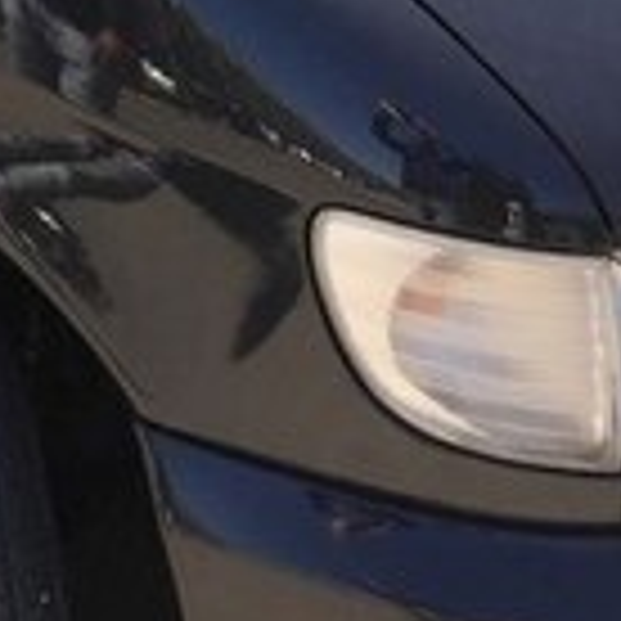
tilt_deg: -16.9
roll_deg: -2.3
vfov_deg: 13.6
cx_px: -450
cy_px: -191
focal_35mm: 123
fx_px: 2496
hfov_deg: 13.0
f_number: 2.2
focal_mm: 4.15
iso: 32
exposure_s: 1/488
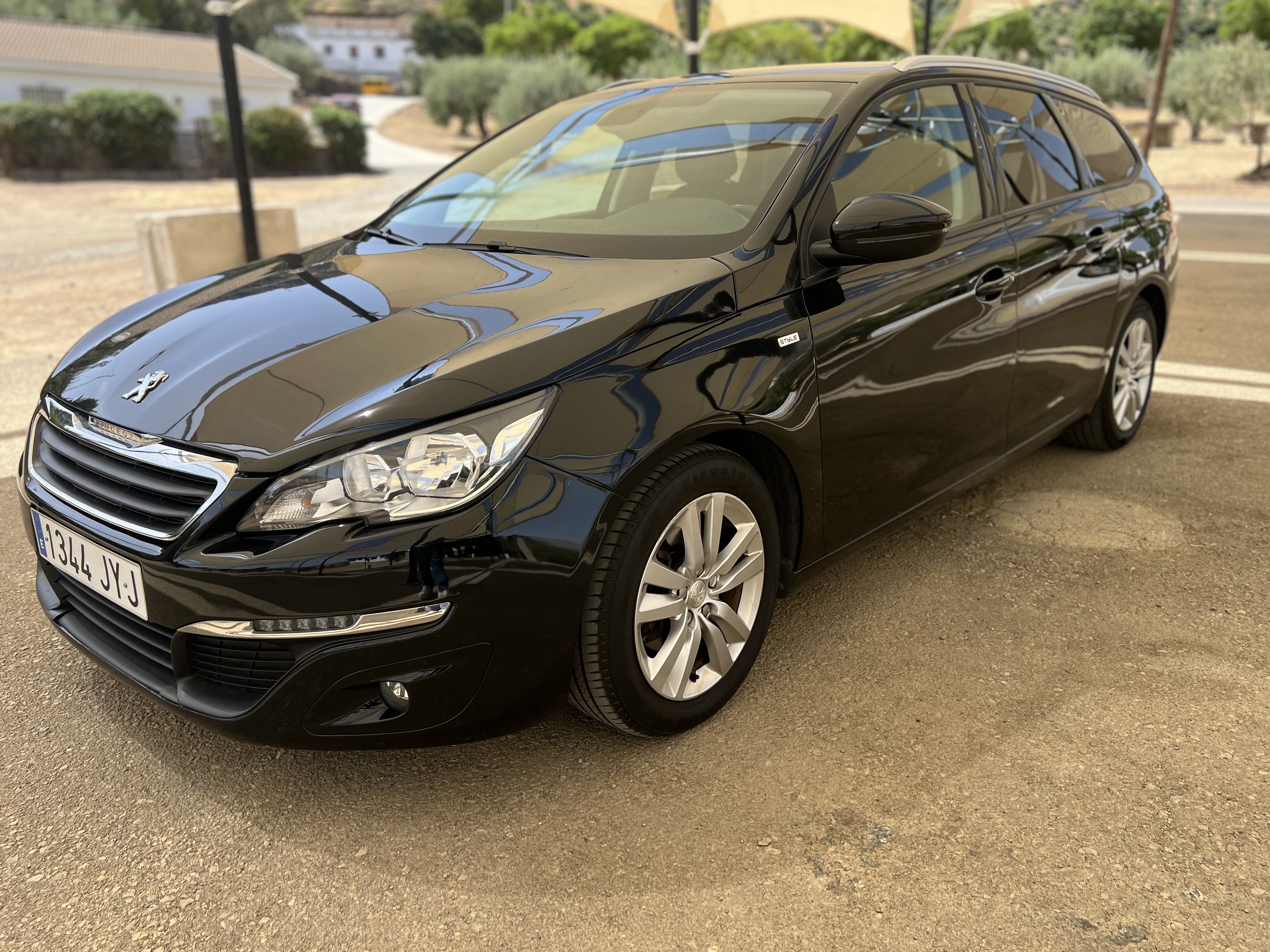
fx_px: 1027
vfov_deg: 49.7
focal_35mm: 28
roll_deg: +0.7
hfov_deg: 63.4
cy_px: 464
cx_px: 632
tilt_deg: -14.3
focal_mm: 5.7
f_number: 1.5
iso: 50
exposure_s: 1/1238
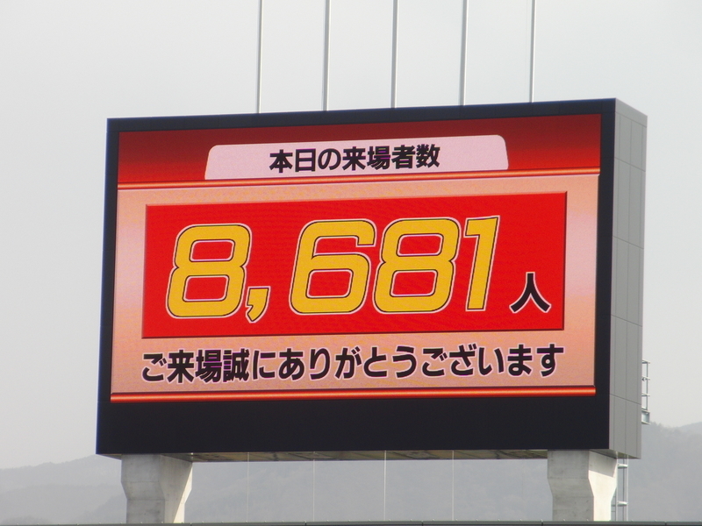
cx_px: 351
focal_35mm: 240
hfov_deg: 8.2
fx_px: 4867
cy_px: 263
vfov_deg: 6.2
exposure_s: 1/320
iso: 100
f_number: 5.7
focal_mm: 43
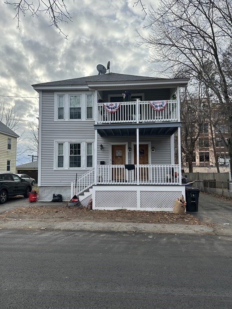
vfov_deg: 71.6
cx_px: 116
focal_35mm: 24
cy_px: 154
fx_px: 214
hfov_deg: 56.8
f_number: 1.78
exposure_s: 1/1916
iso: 80
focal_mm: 6.86
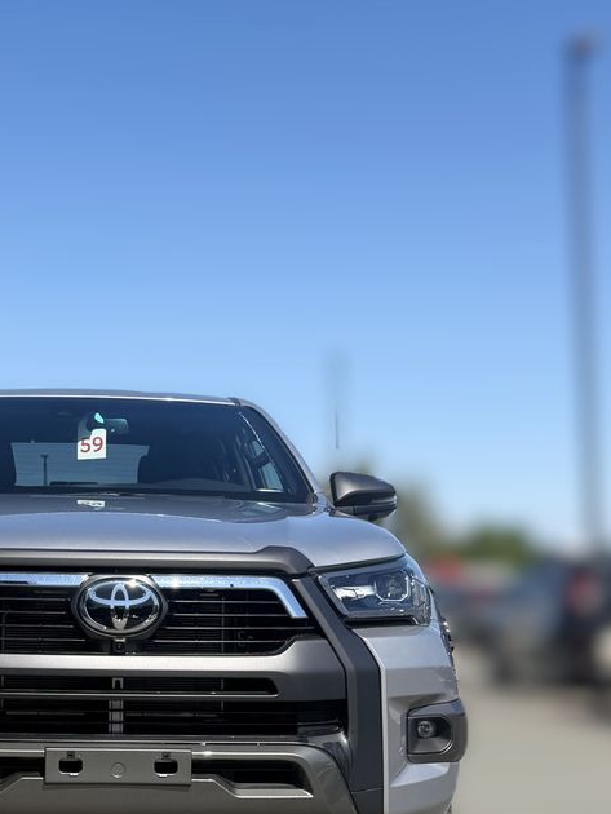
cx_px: 120
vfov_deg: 47.4
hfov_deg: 35.6
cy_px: 513
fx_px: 917
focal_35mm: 39
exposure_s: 1/4405
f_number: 1.78
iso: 80
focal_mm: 6.76
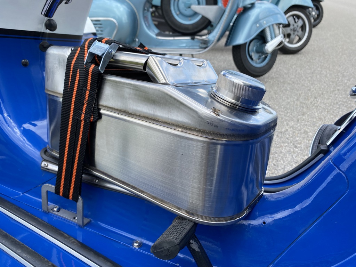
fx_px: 267
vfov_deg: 53.1
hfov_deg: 67.3
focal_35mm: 26
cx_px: 178
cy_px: 134
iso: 32
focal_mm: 4.25
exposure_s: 1/927
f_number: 1.8
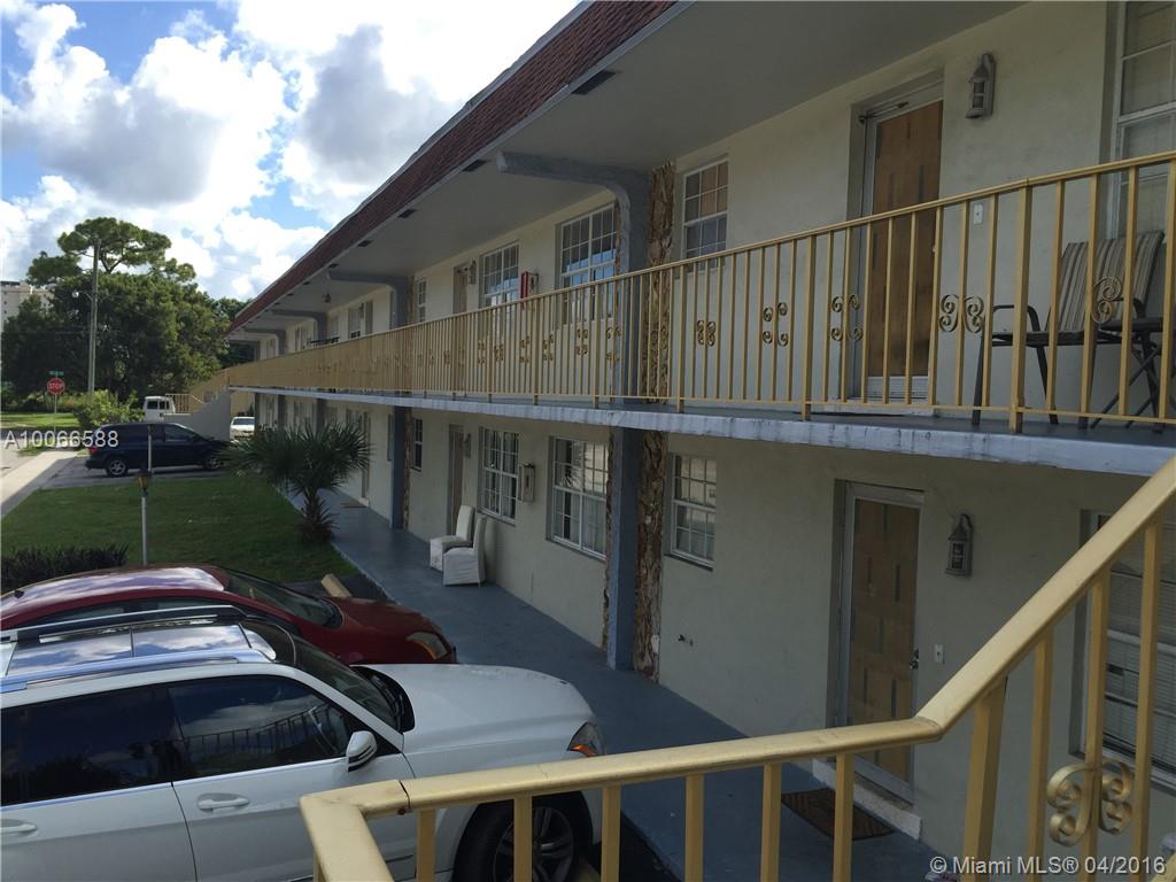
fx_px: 985
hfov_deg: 61.7
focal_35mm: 29
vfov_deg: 48.2
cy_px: 441
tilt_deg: -1.5
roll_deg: -1.6
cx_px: 588
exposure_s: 1/1364
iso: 32
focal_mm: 4.15
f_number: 2.2
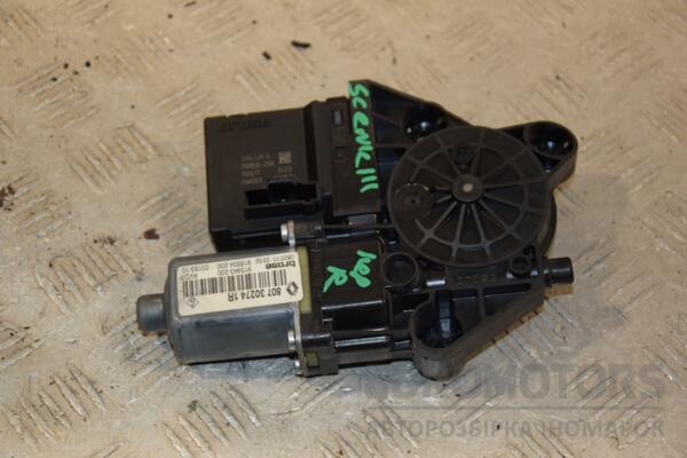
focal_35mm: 93
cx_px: 344
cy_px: 229
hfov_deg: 21.9
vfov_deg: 14.7
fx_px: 1775
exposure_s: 1/200
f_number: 5.6
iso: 800
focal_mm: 62
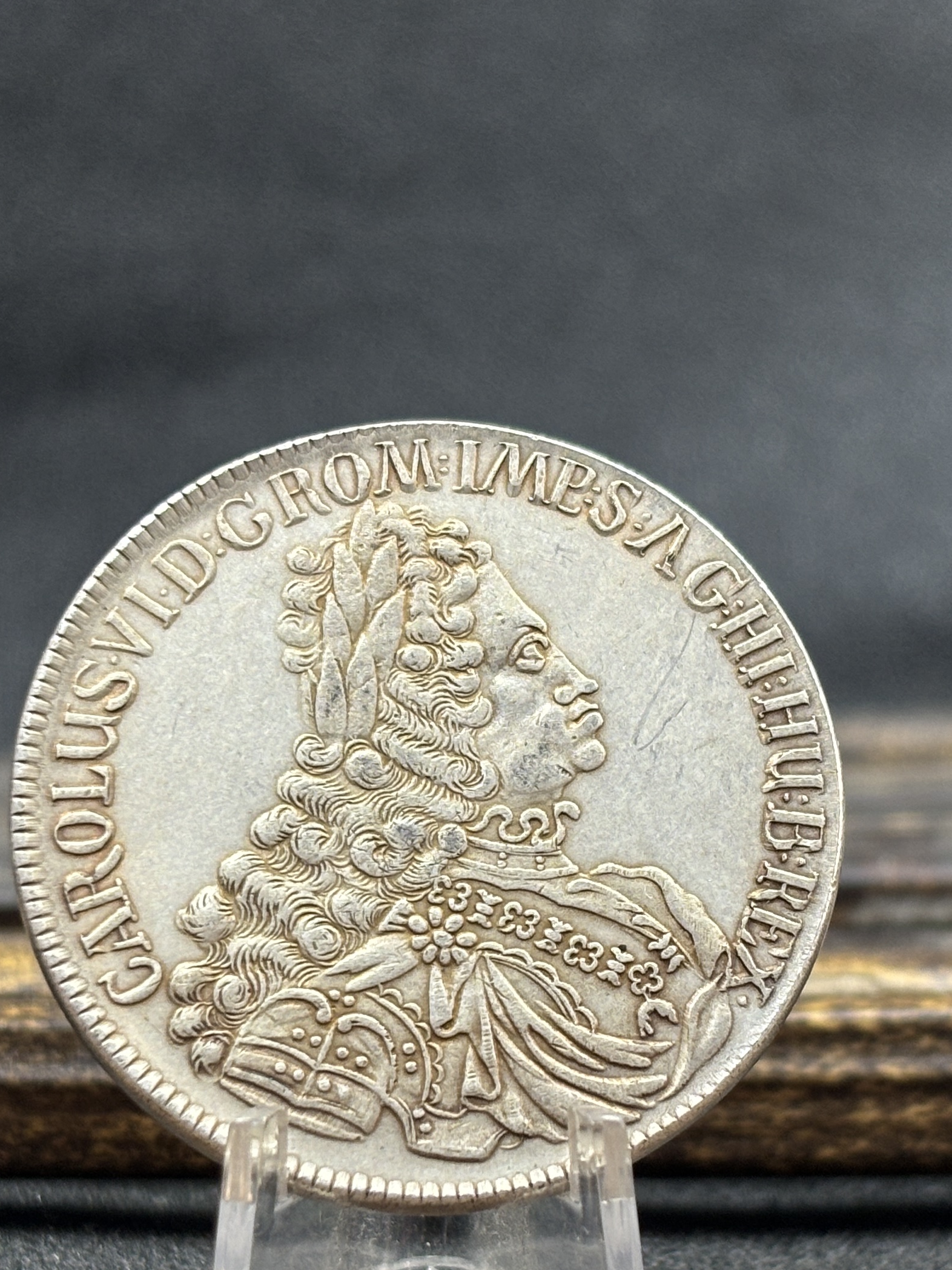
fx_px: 2751
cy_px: 777
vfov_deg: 25.9
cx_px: 438
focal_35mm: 75
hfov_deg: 19.6
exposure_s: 1/60
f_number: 1.6
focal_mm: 5.96
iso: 50
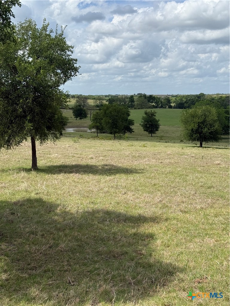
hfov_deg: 30.3
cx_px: 115
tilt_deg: -8.9
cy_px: 153
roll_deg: -0.1
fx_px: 425
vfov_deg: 39.7
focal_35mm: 48
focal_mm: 6.76
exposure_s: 1/7874
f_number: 1.78
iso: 100
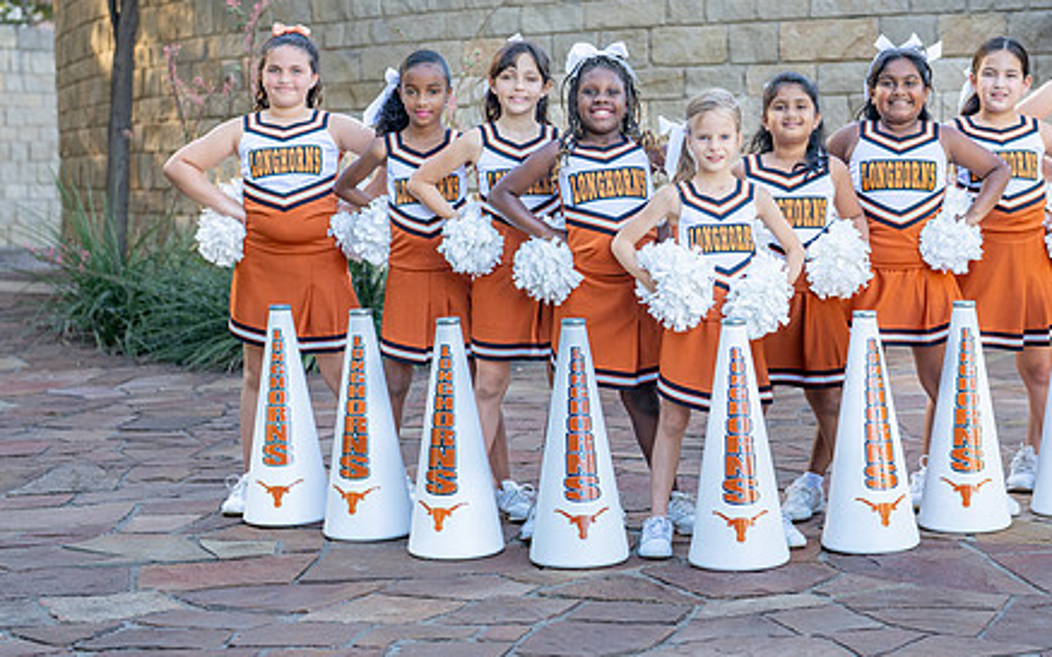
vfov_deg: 16.1
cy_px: 267
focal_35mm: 81
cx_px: 705
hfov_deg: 25.4
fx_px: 2322
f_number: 2.5
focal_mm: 50
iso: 250
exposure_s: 1/400
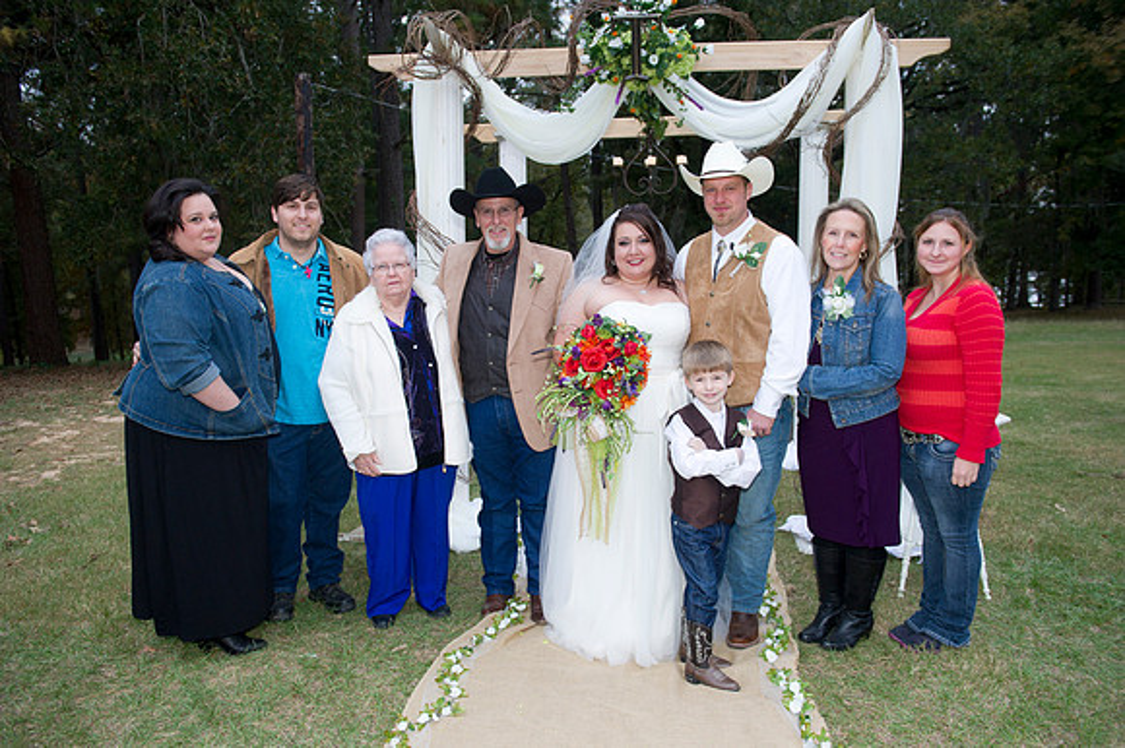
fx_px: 843
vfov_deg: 47.9
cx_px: 562
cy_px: 374
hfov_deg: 67.4
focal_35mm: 27
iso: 800
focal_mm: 27
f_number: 4
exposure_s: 1/80
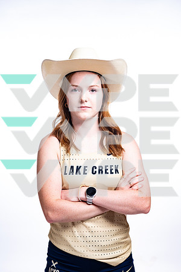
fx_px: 377
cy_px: 136
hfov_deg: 27.0
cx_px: 90
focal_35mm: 50
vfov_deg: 39.6
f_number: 5.6
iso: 400
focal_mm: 50
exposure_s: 1/250
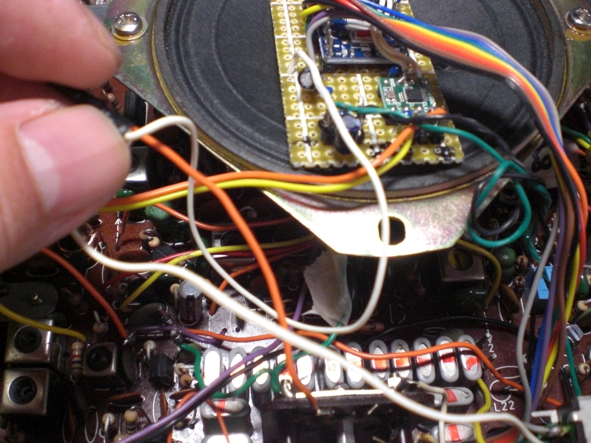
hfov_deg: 49.0
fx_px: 649
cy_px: 222
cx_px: 296
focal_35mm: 38
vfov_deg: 37.7
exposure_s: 1/50
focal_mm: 6.3
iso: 400
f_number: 3.1
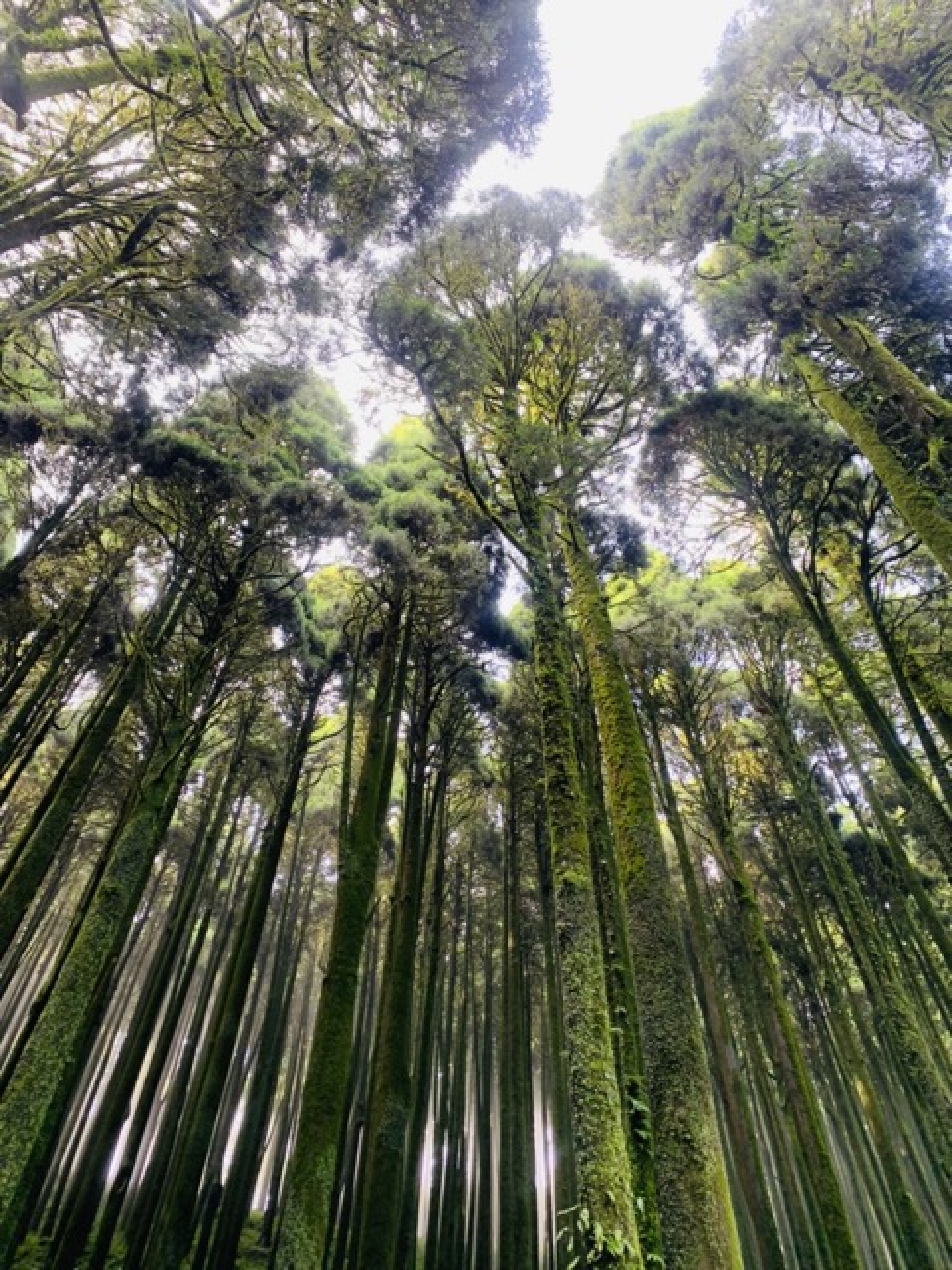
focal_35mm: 26
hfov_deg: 53.1
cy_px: 635
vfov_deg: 67.3
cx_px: 476
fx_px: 953
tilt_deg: +59.2
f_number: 1.8
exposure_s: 1/64
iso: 100
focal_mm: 4.25
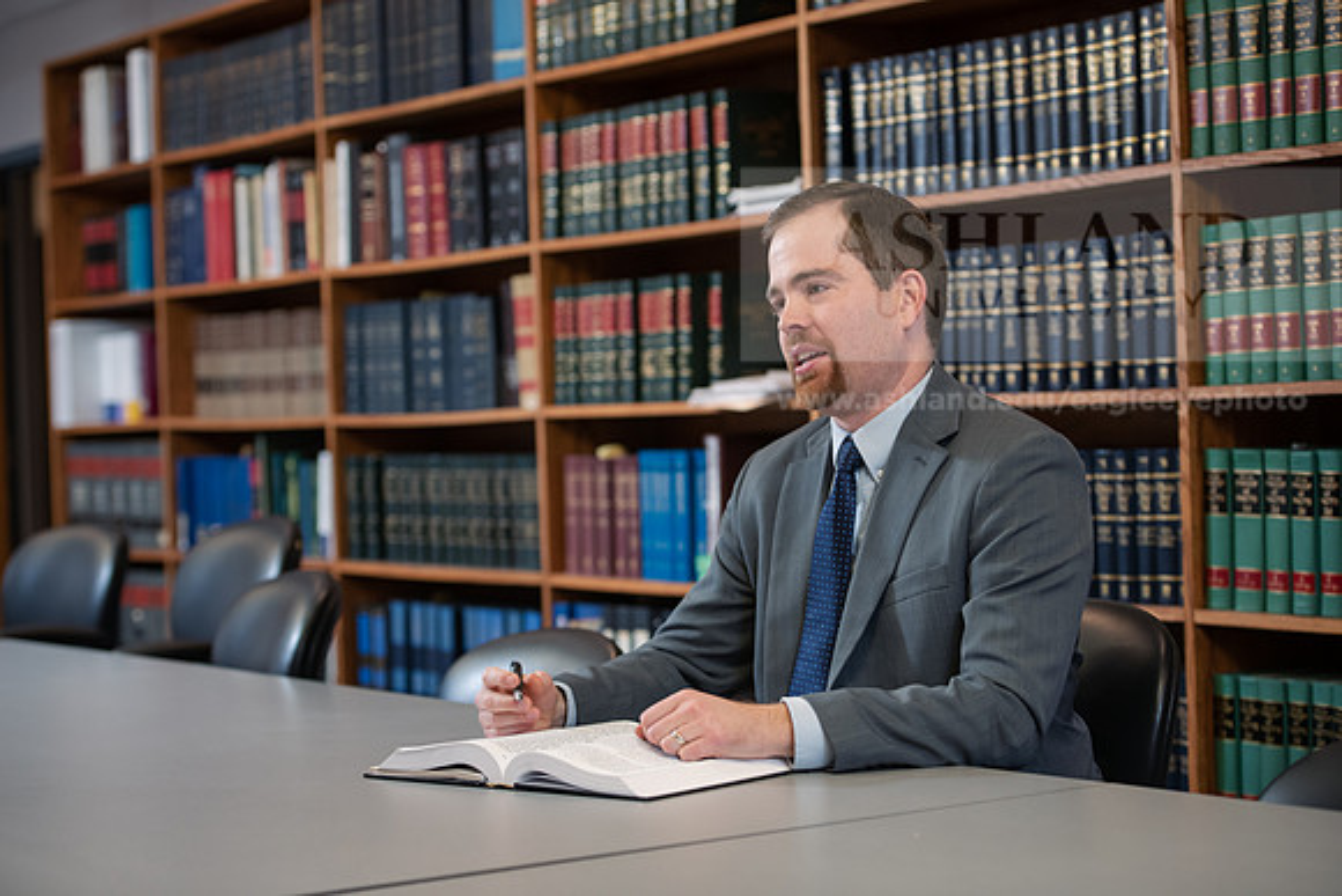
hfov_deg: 27.0
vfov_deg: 18.2
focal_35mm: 75
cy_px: 448
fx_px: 2796
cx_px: 671
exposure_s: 1/160
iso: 800
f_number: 3.2
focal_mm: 75
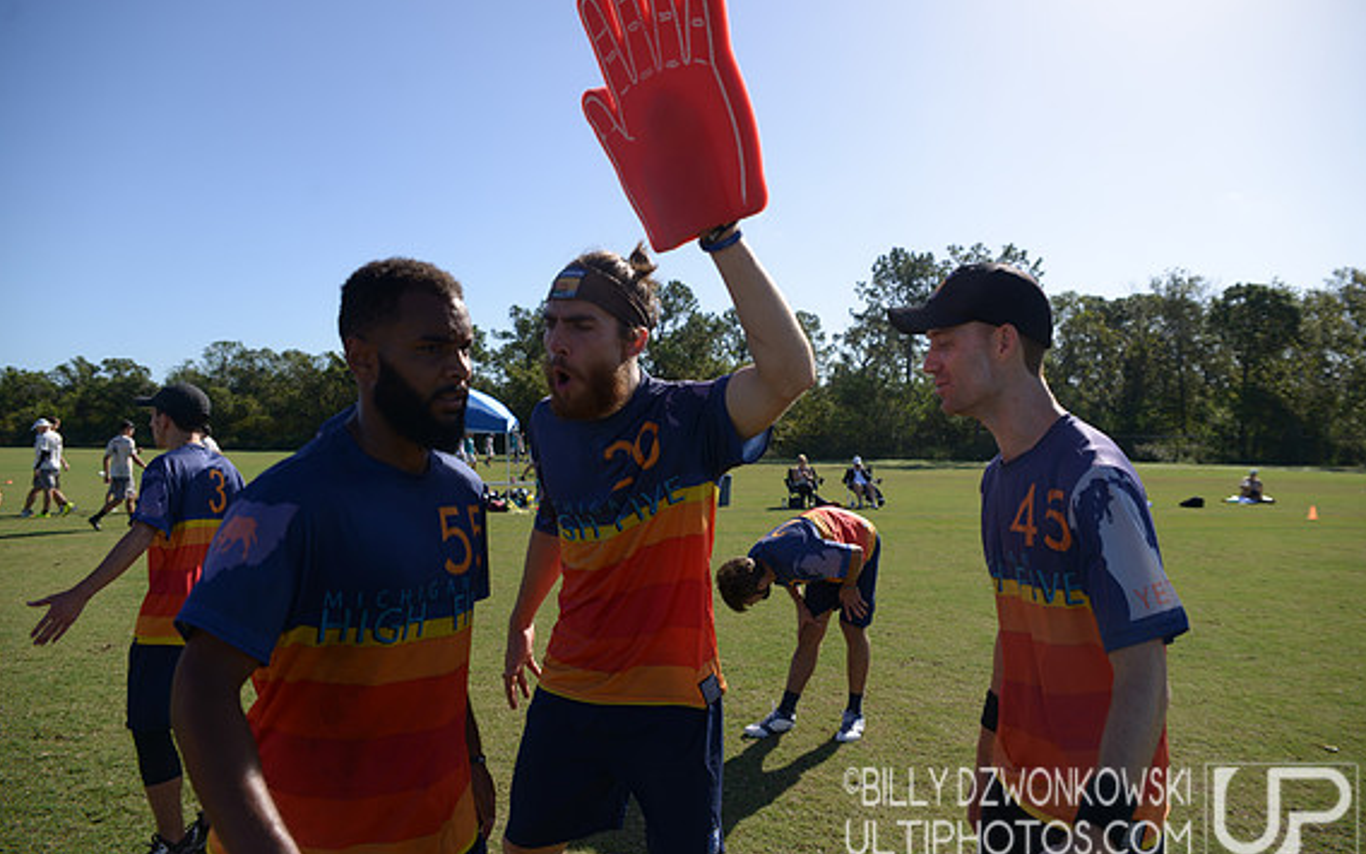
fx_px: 931
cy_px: 420
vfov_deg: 49.3
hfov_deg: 72.5
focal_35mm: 25
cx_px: 690
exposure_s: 1/1250
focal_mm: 24
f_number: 3.5
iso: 100
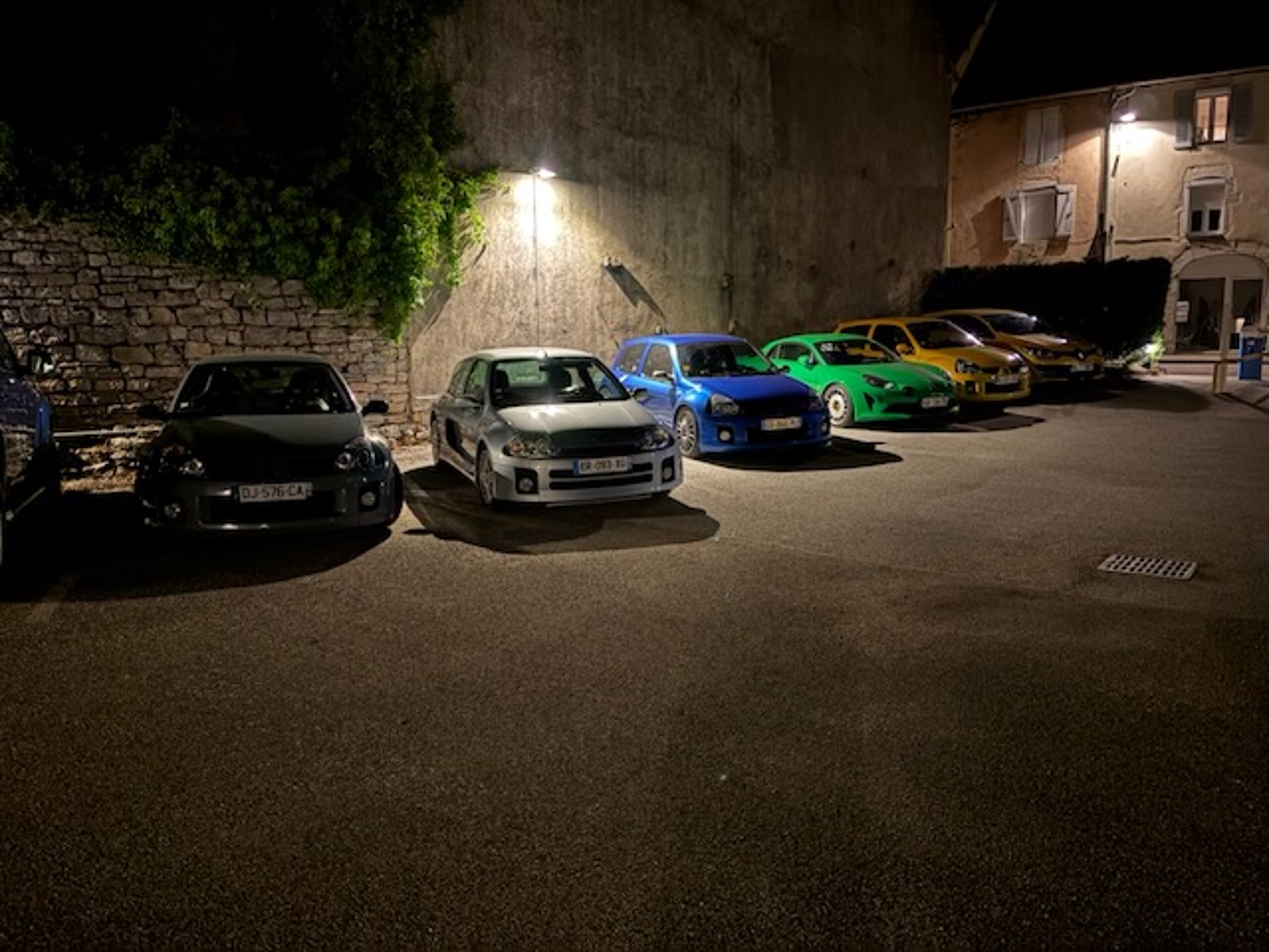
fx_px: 953
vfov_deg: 53.1
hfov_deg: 67.3
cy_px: 476
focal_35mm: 26
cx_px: 634
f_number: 1.6
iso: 1250
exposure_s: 1/9
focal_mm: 5.96
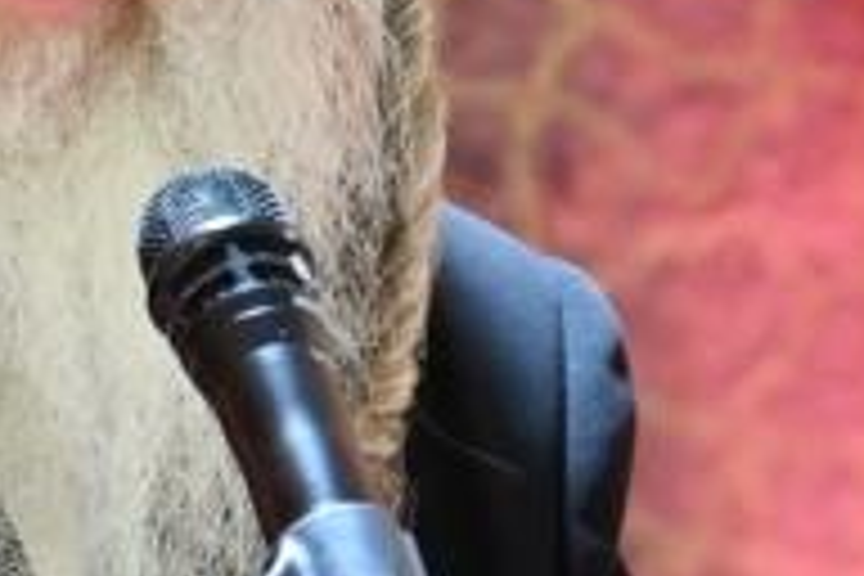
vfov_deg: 0.9
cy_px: 101
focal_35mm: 1599
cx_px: 58
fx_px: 38373
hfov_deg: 1.3
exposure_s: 1/250
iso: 500
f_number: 2.8
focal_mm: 200
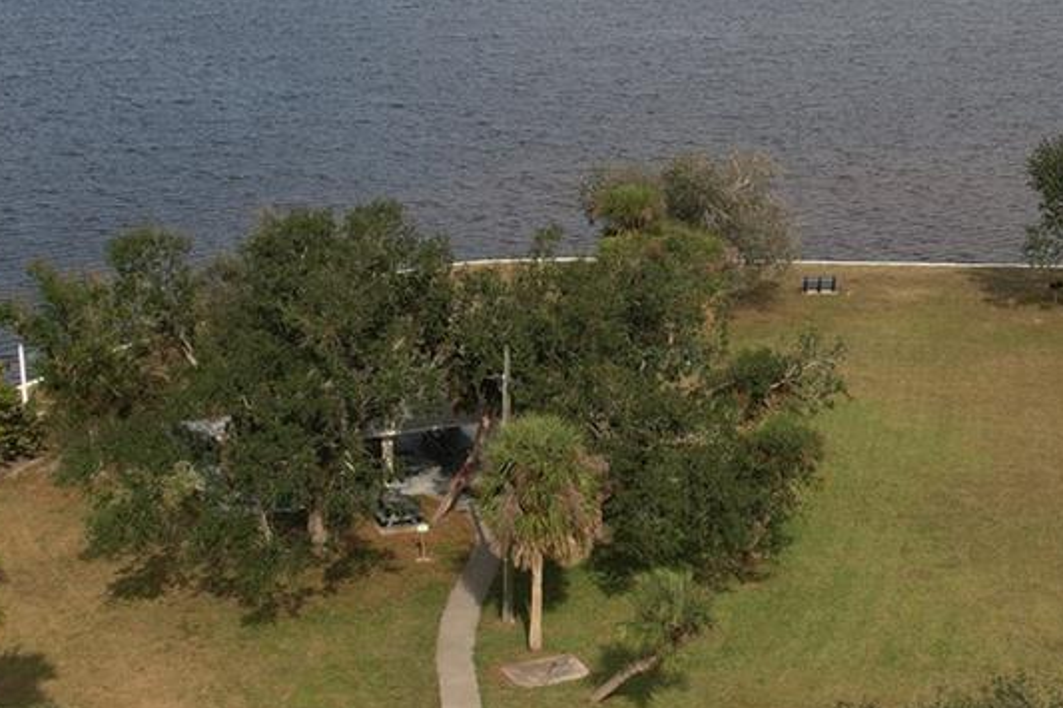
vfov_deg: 20.5
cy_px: 185
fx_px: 1948
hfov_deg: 30.4
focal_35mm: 66
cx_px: 642
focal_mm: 8.38
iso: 100
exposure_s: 1/80
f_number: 2.8
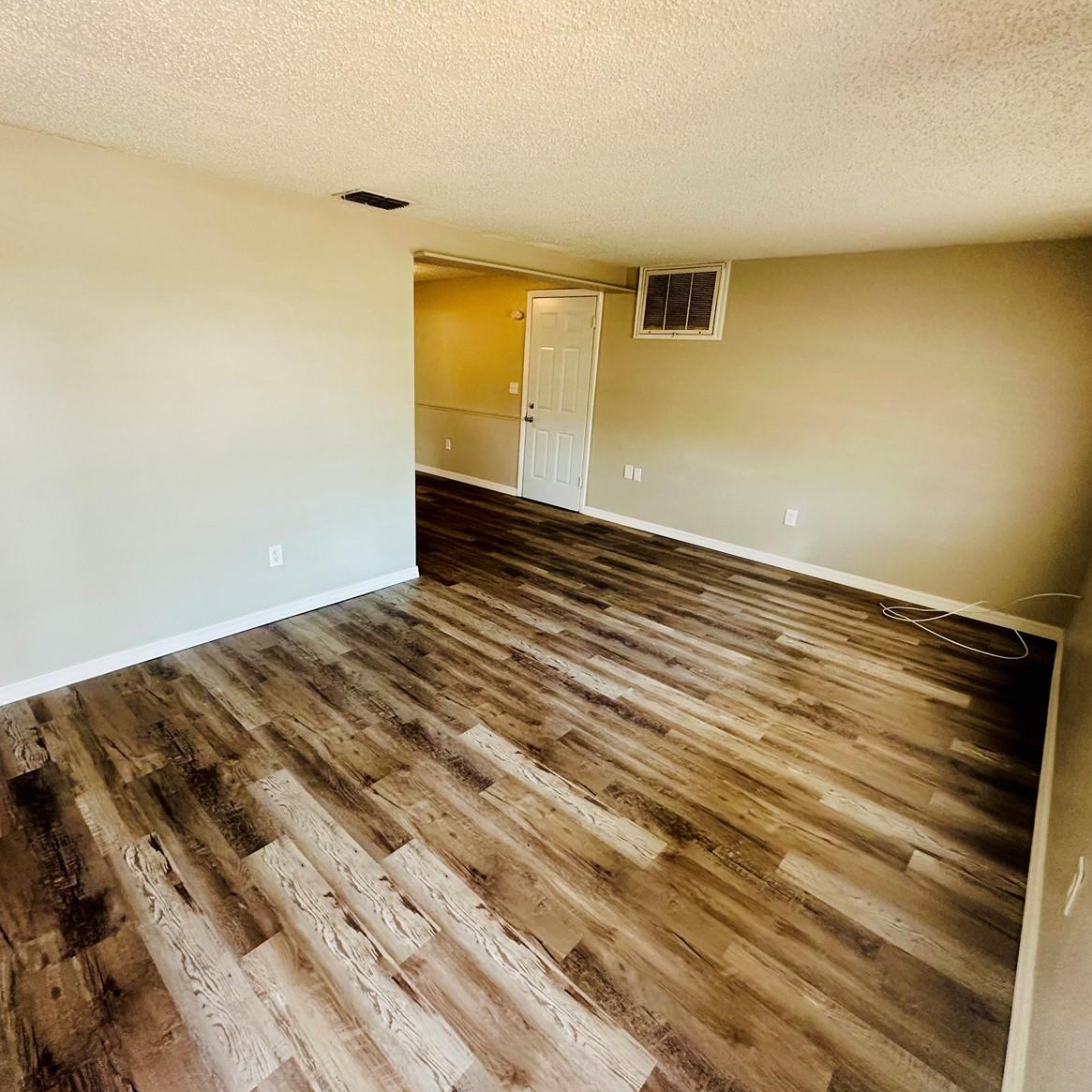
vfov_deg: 84.0
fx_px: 607
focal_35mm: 17
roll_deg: -2.5
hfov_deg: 83.7
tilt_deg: -16.4
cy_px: 542
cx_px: 494
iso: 250
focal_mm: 2.22
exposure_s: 1/120
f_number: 2.2
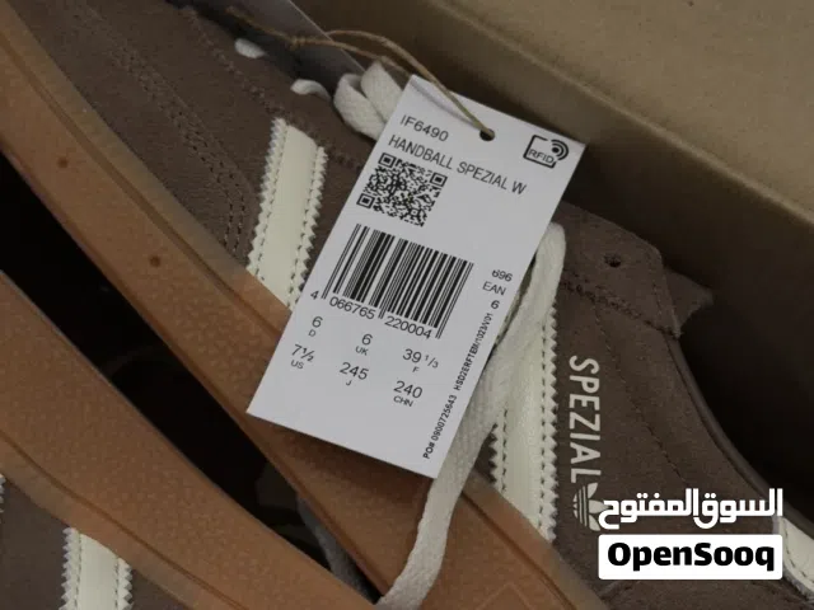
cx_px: 407
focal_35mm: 48
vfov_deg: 30.3
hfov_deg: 39.7
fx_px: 1129
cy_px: 305
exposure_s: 1/121
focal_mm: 6.76
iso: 50
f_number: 1.78
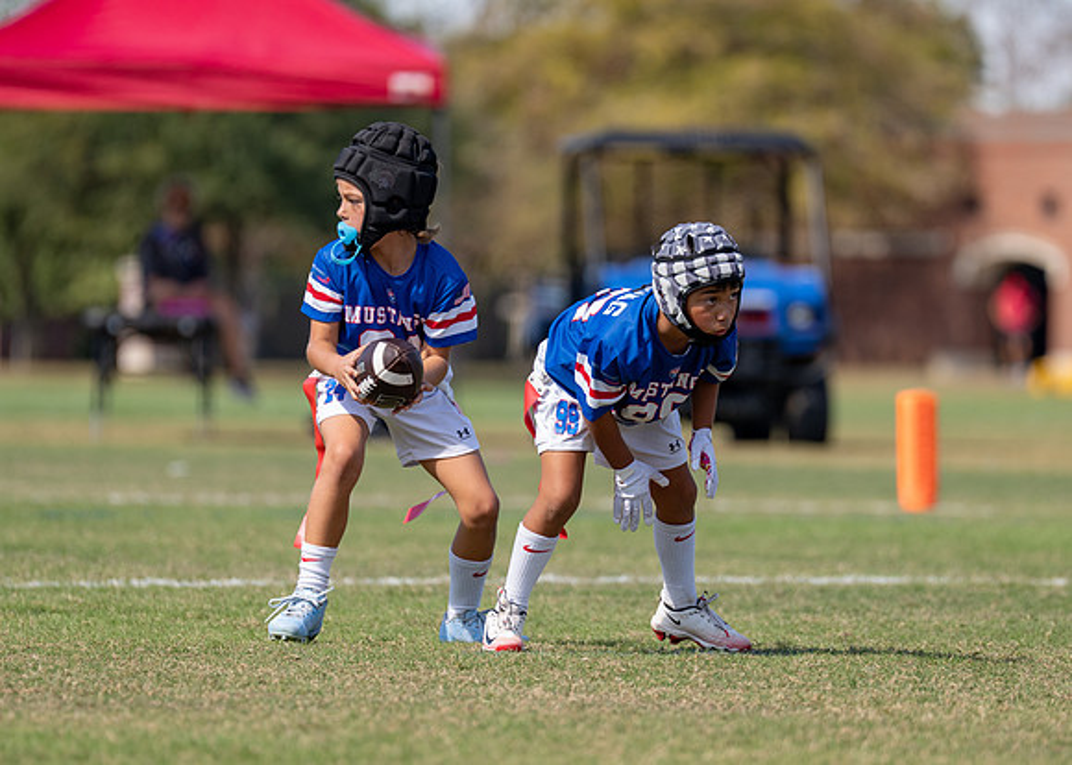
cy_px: 368
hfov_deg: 5.6
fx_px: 10883
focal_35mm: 358
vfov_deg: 4.0
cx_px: 608
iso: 100
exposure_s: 1/1000
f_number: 2.8
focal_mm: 200
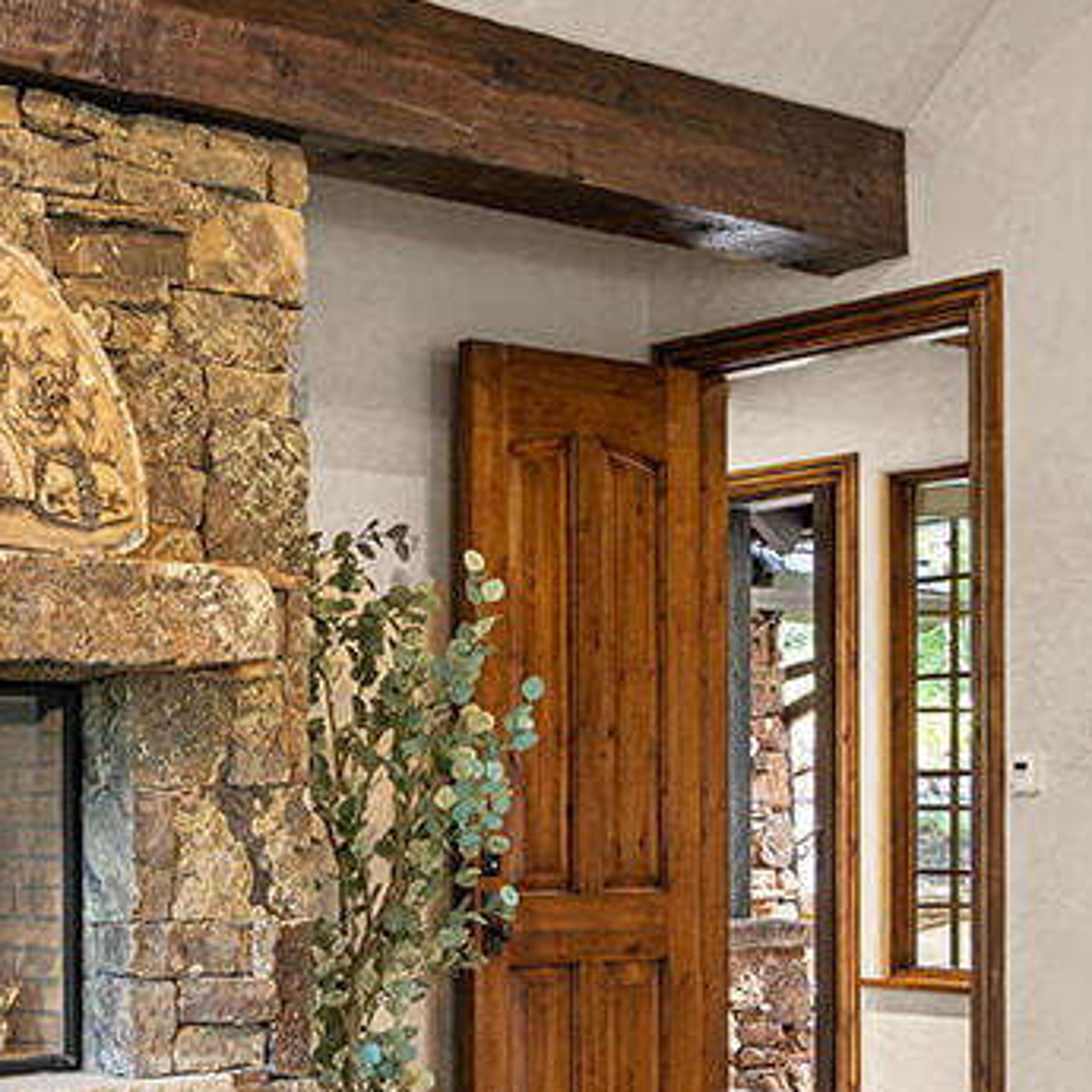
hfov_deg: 25.8
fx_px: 2248
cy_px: 825
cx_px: -28
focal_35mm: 63
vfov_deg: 26.9
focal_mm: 16
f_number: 8
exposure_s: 5
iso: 100
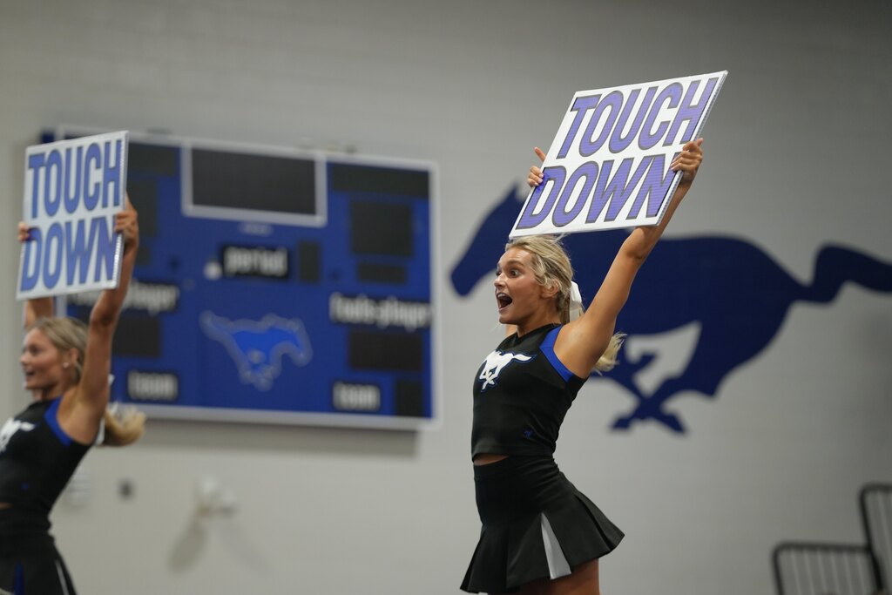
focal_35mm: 200
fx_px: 4956
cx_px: 446
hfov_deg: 10.3
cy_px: 298
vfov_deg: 6.9
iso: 2000
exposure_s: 1/200
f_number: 4
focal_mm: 200
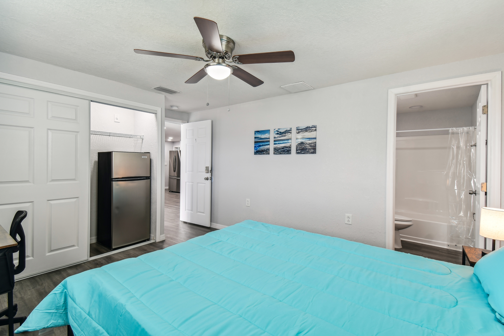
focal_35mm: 15
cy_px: 168
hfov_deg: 100.4
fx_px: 210
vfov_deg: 77.3
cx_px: 252
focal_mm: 10
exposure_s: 1/4
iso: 100
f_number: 7.1
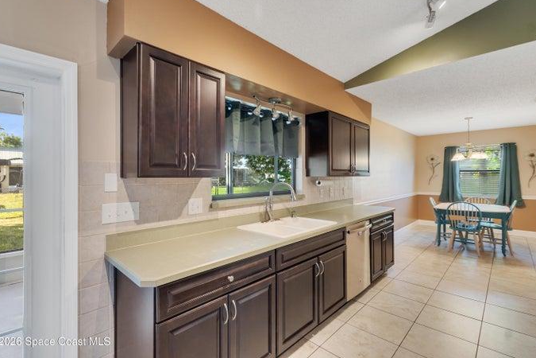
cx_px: 275
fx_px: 238
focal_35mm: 16
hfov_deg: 96.7
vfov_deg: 73.7
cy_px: 168
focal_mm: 10
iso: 320
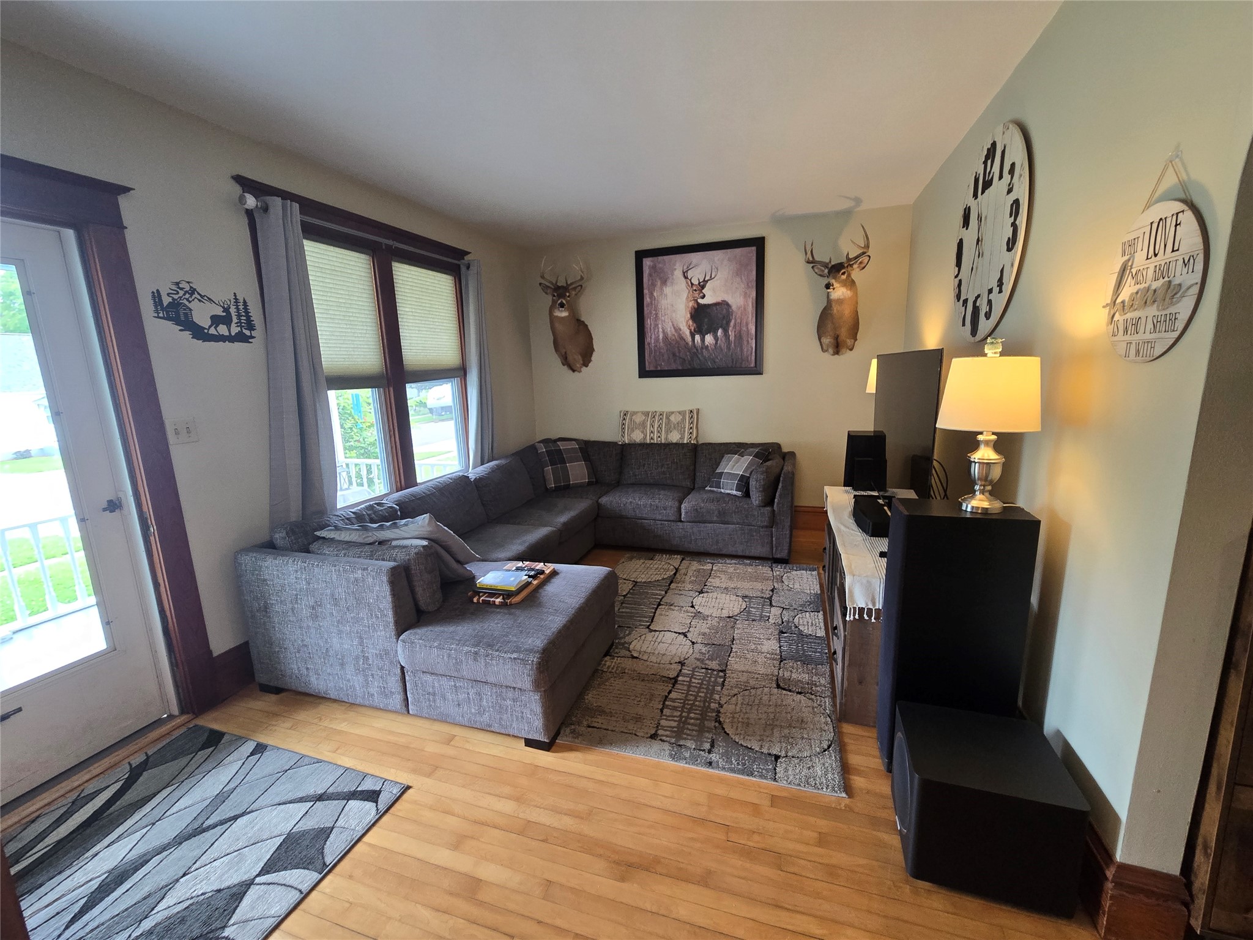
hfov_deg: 106.2
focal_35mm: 13
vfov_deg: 89.9
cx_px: 626
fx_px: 471
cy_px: 470
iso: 200
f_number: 2.2
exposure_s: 1/60
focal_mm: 2.2
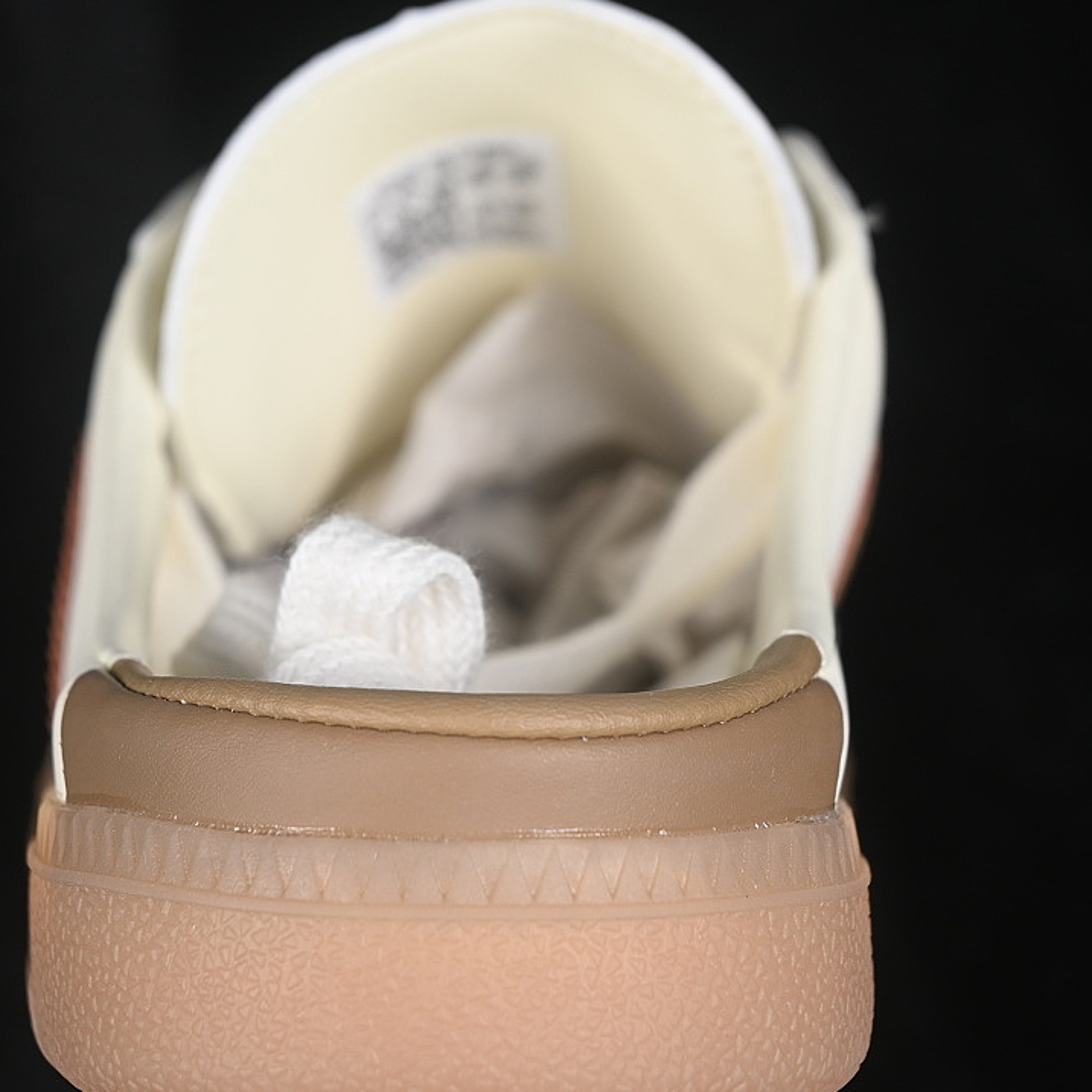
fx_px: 3426
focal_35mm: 96
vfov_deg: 18.1
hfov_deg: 18.1
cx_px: 448
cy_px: 547
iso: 160
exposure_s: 1/80
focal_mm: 50
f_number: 7.1
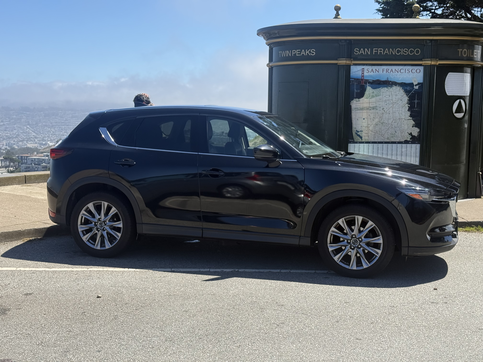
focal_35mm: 48
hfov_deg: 39.7
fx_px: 670
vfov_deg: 30.3
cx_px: 242
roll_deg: -1.2
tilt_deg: -5.0
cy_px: 181
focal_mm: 6.76
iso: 100
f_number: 1.78
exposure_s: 1/2577
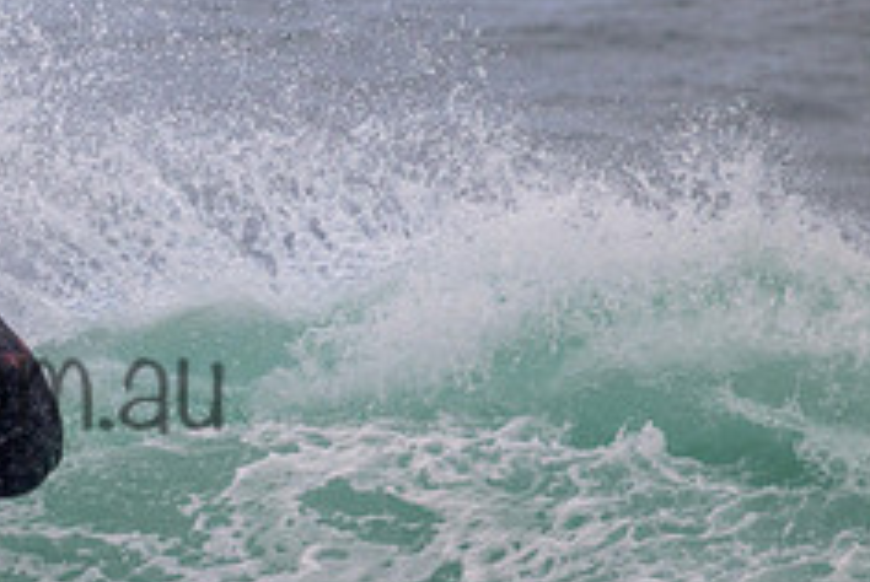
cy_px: 344
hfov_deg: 1.0
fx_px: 47497
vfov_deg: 0.7
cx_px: -166
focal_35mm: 1963
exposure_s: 1/2000
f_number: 11
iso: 900
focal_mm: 800
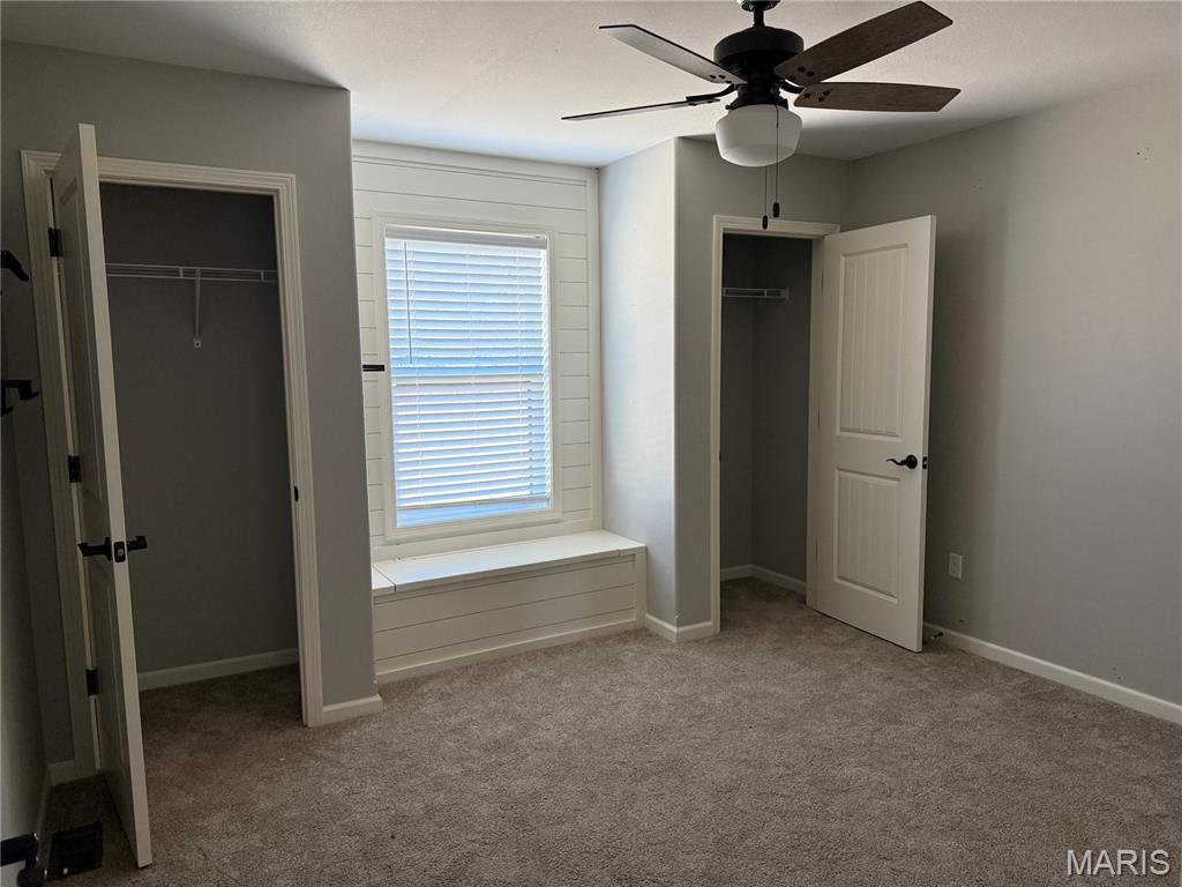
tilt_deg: -6.3
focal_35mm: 24
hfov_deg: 71.6
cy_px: 444
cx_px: 591
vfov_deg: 56.8
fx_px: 820
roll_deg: +1.1
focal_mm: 6.76
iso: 200
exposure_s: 1/62
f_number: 1.78
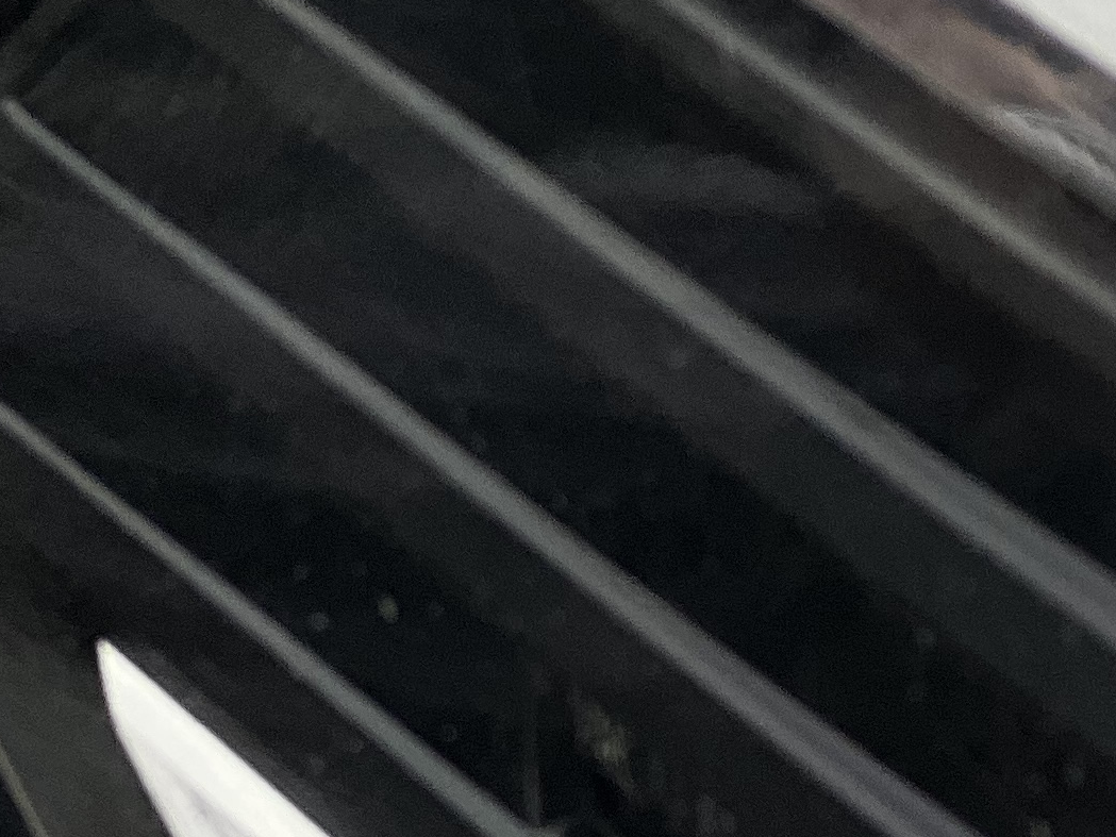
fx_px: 9544
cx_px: 1500
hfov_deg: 6.6
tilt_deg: -32.0
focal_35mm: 296
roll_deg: +1.9
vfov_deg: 5.0
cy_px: 288
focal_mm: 9
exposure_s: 1/121
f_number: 2.8
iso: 40
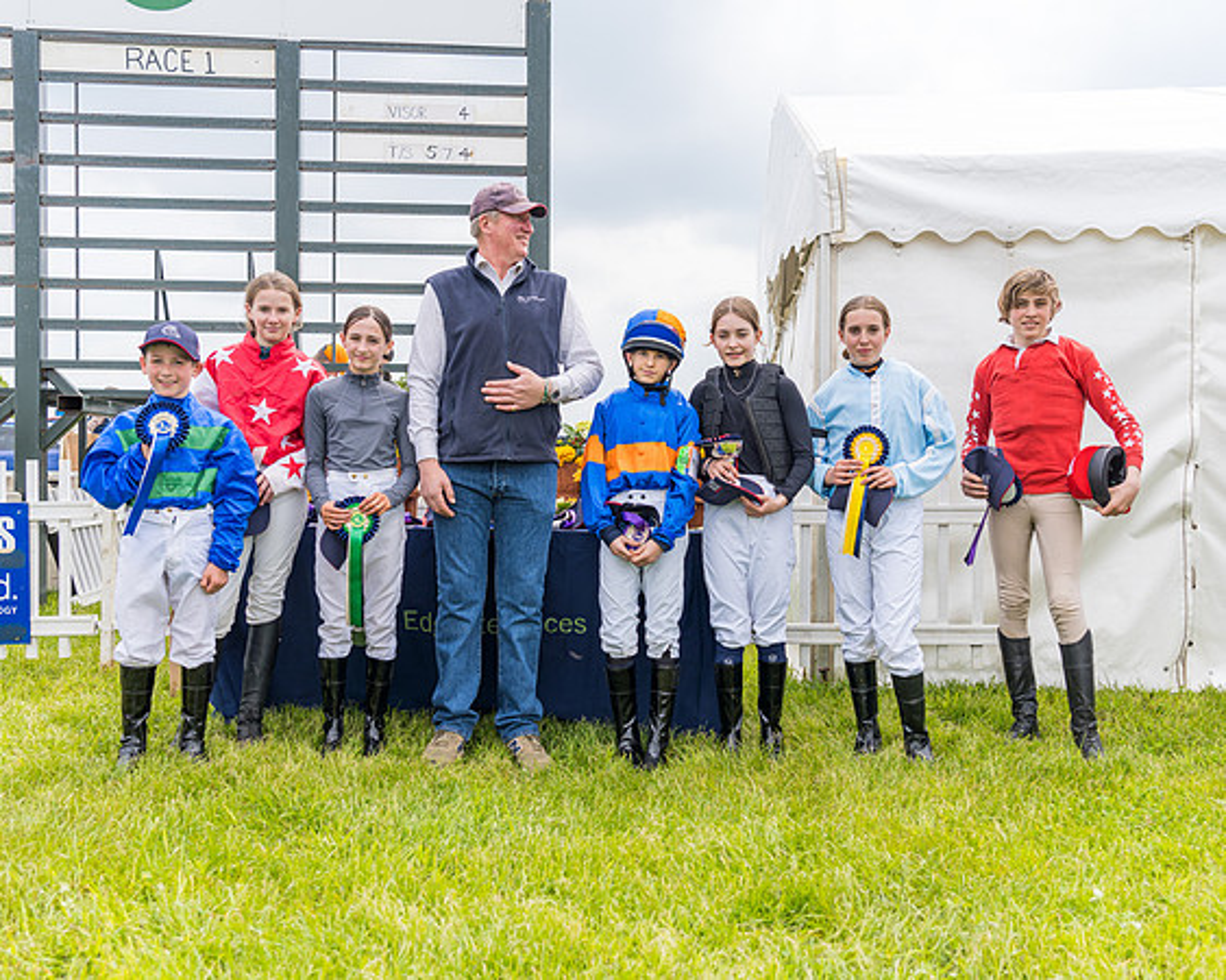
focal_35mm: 34
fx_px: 1225
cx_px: 613
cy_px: 490
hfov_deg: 53.1
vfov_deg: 43.6
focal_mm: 30
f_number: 5
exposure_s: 1/250
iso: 100
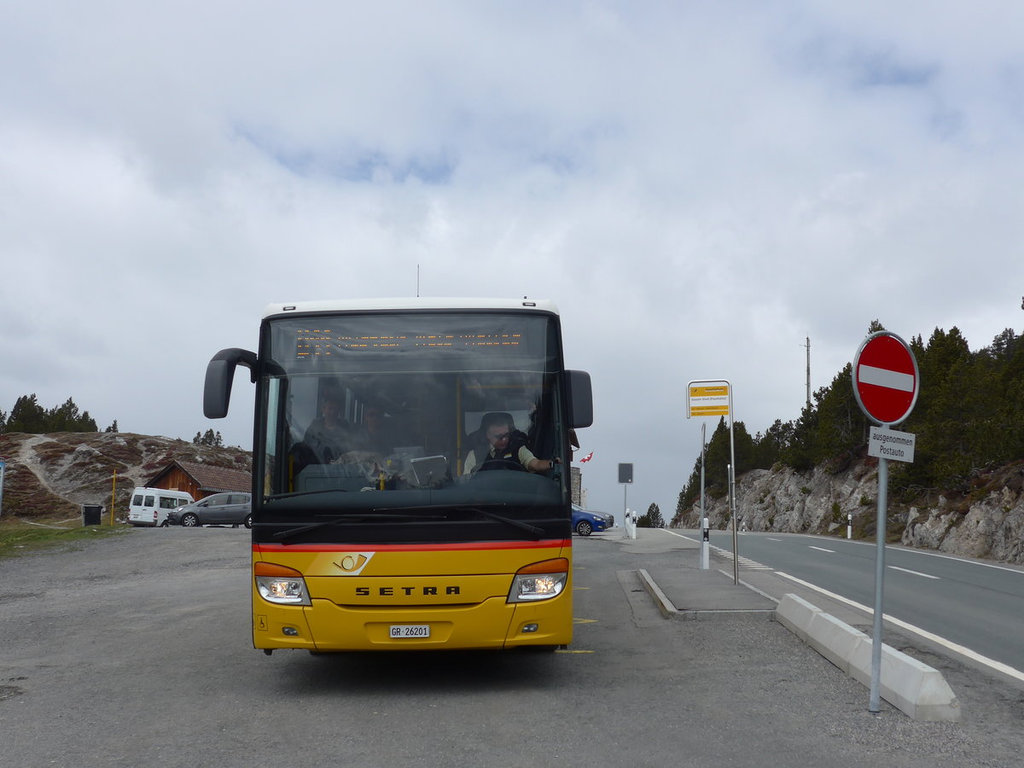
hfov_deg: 45.8
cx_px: 512
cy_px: 384
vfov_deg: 35.1
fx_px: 1213
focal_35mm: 41
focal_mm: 8.4
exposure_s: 1/1600
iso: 80
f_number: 3.5
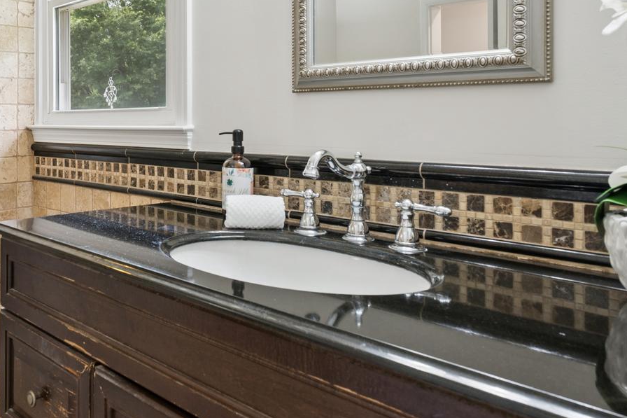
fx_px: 557
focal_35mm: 32
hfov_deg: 55.4
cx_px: 143
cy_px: 137
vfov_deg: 40.6
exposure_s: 1/8
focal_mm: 14
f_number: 8
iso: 200
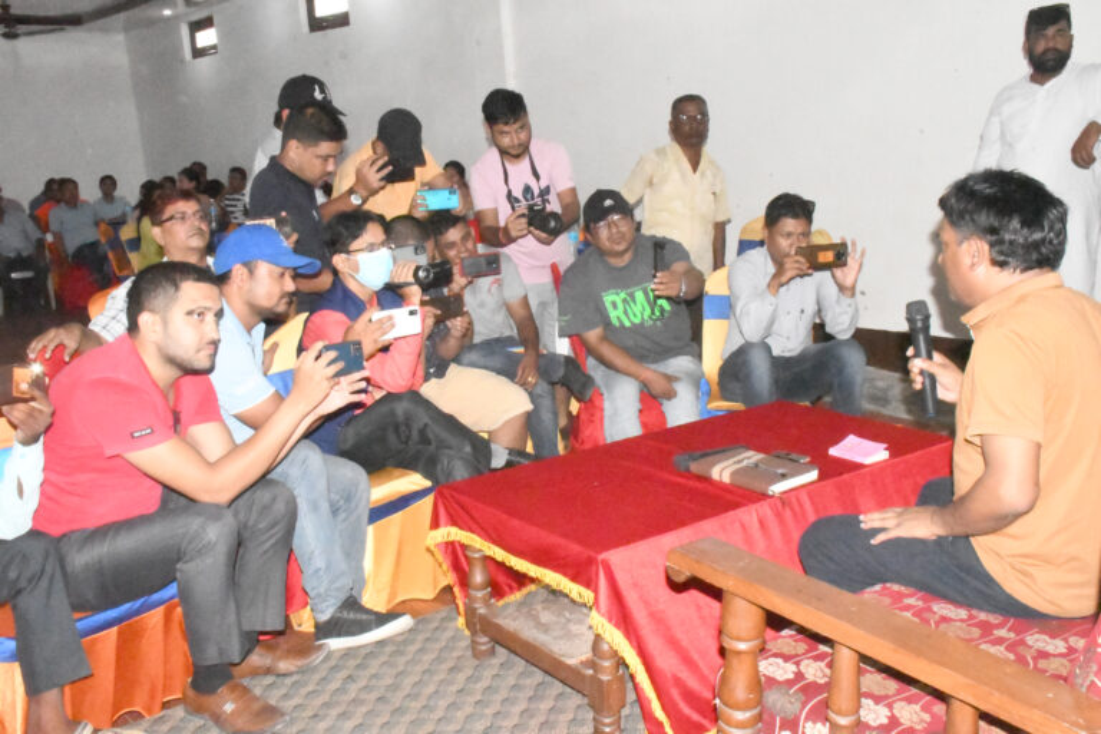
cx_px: 550
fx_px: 1101
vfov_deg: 36.9
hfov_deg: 53.1
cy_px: 367
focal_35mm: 36
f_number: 25
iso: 51200
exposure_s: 1/250
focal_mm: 24
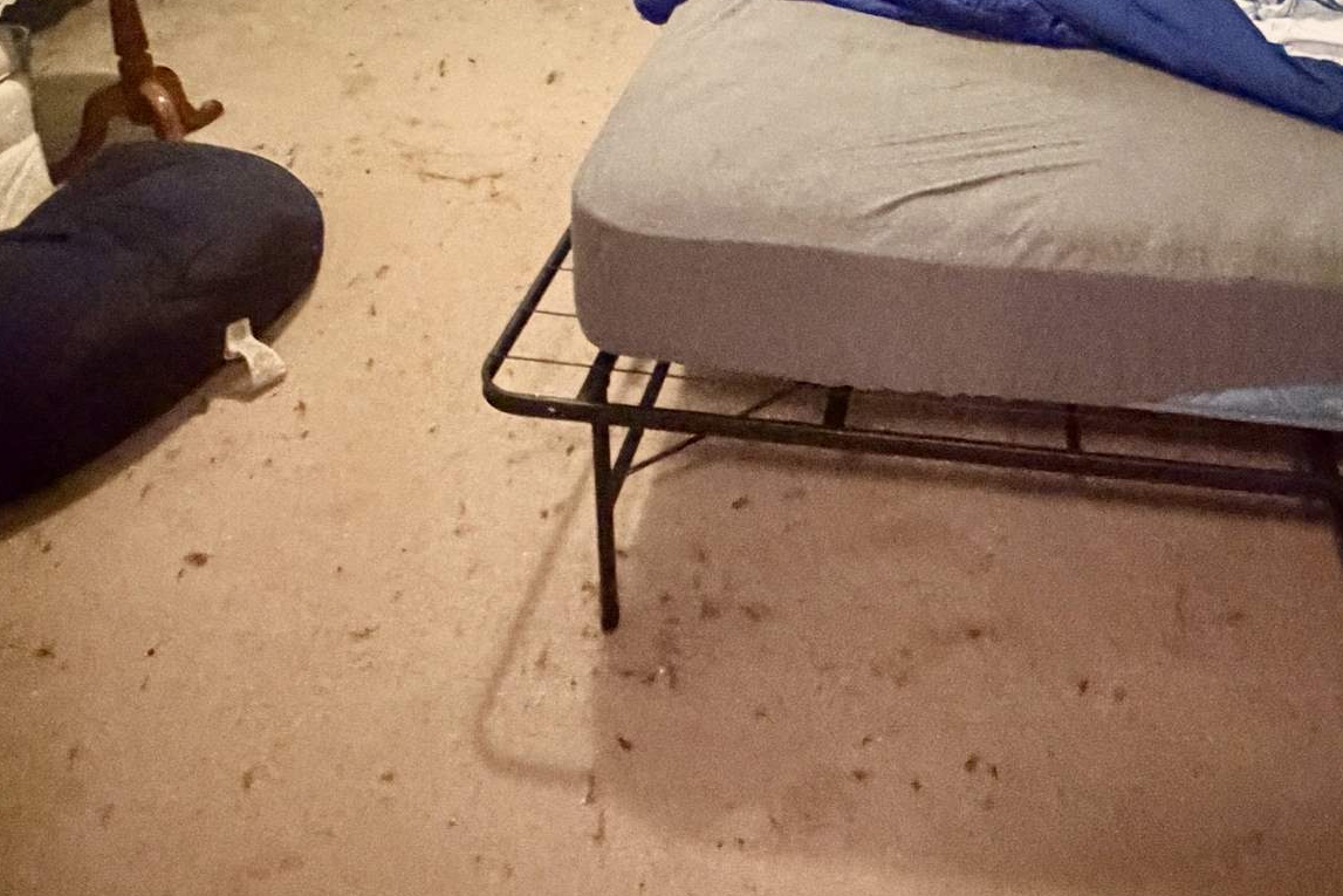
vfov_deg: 29.6
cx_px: 760
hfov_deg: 49.4
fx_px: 1455
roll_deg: +2.8
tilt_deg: -14.1
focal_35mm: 39
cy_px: -167
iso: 1250
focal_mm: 2.22
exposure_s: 1/30
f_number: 2.2
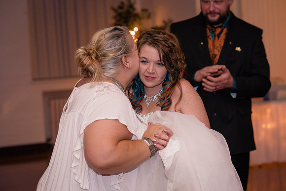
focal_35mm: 85
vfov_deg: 16.1
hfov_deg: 23.9
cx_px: 143
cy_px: 96
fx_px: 675
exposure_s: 1/125
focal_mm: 85
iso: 640
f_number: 3.2
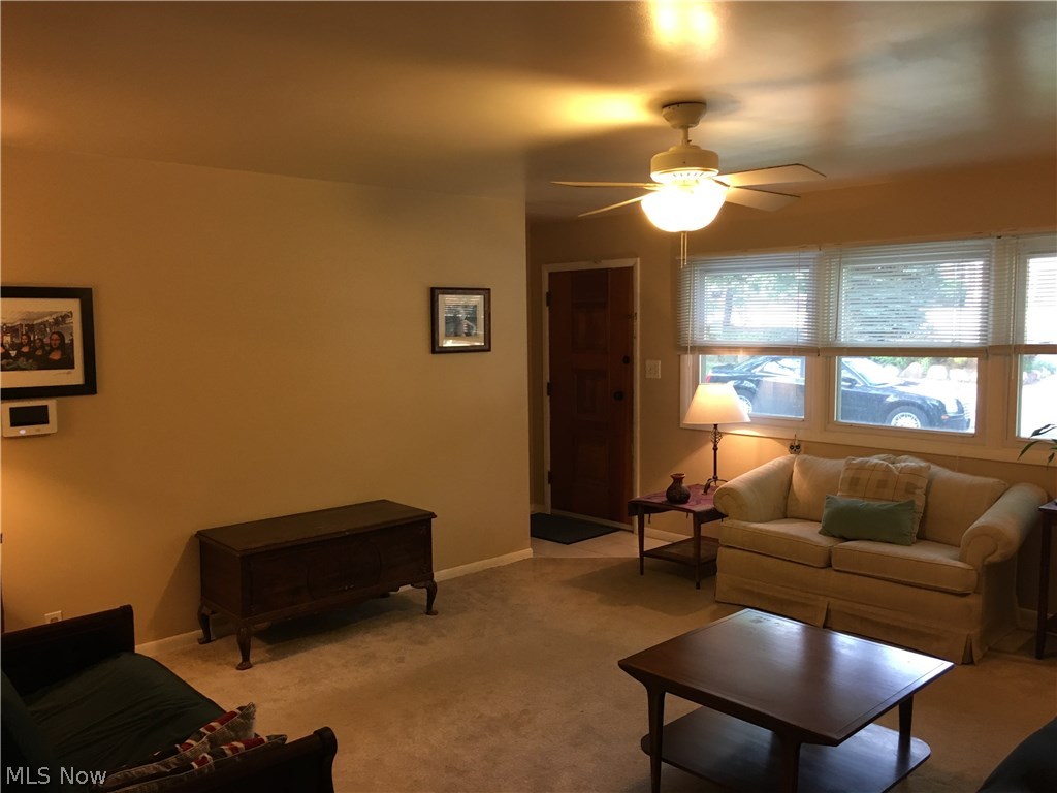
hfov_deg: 61.7
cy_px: 396
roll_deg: +0.5
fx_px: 886
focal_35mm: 29
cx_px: 528
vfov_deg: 48.2
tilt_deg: -4.1
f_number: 2.2
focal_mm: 4.15
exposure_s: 1/30
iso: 100
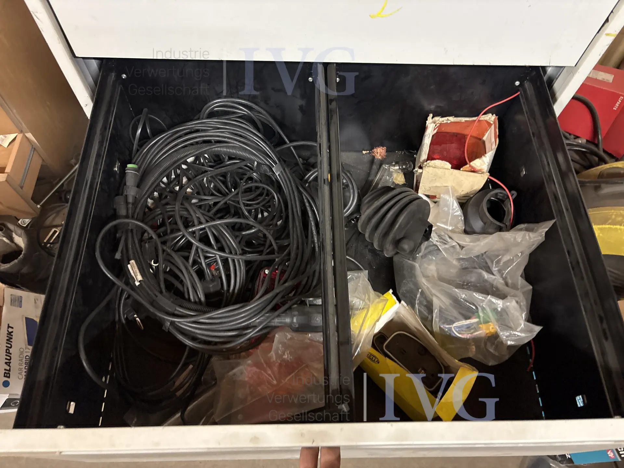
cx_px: 312
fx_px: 469
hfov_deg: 67.3
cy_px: 234
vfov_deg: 53.1
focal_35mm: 26
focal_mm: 5.96
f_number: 1.6
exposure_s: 1/25
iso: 500
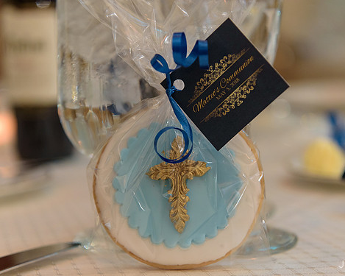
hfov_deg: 26.4
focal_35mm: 72
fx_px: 735
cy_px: 142
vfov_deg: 21.3
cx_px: 196
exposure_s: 1/125
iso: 1600
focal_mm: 62
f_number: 3.2
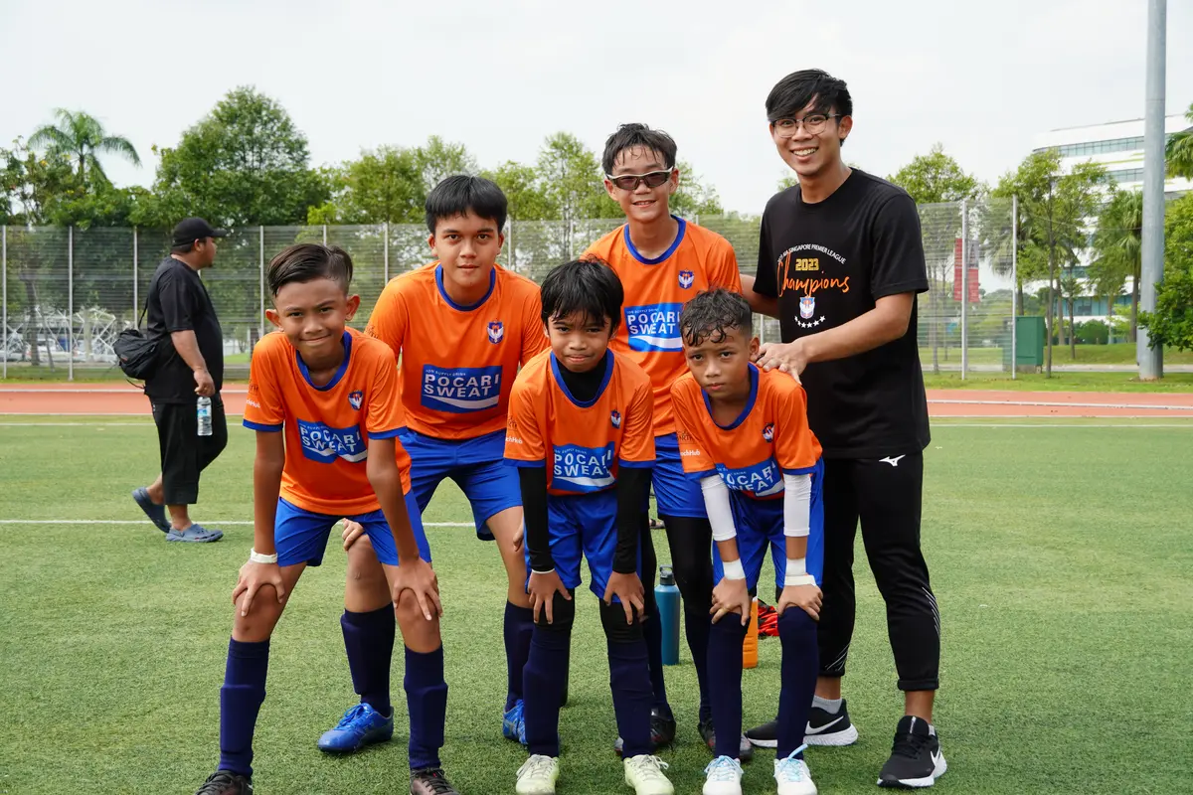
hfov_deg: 38.9
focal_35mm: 51
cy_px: 398
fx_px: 1690
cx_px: 596
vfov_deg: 26.5
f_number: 5.6
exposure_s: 1/400
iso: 100
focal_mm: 34
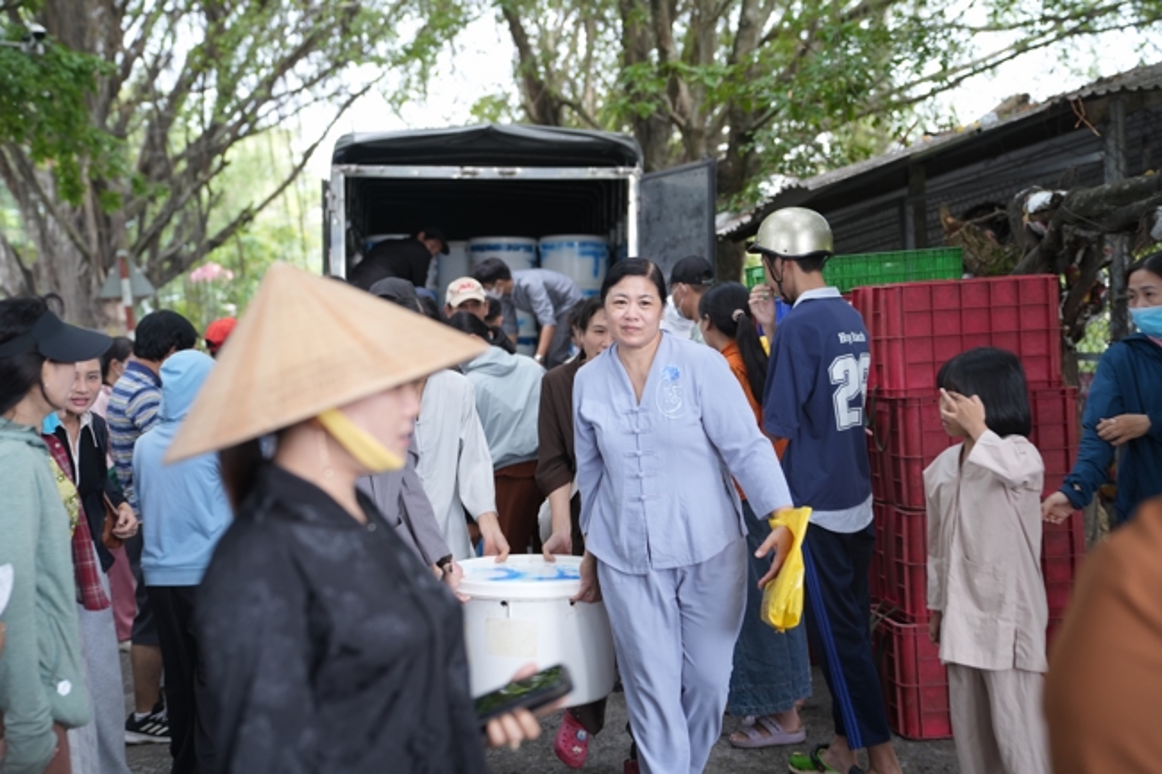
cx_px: 581
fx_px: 1742
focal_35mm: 54
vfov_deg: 25.0
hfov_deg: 36.9
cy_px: 387
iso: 500
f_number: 2.8
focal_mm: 54
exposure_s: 1/400
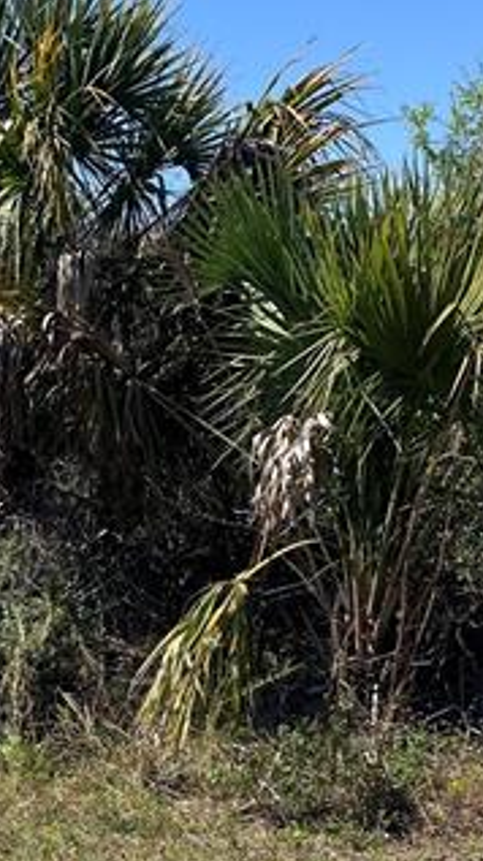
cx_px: -138
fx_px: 1687
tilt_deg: -5.1
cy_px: 606
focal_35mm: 74
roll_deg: +0.3
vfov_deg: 28.3
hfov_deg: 15.5
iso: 32
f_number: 1.8
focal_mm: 3.99
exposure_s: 1/1946
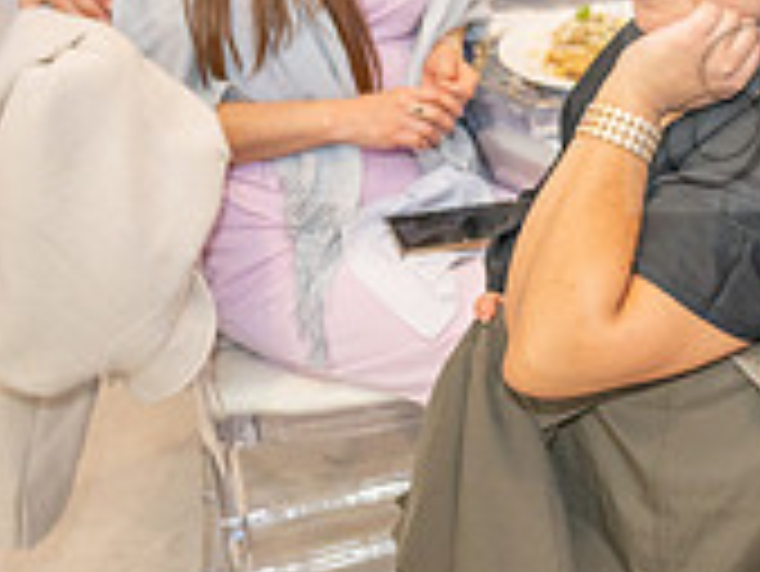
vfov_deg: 18.5
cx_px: 1016
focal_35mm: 79
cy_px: 106
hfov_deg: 22.0
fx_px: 1736
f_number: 2.8
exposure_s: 1/160
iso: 1000
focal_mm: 24
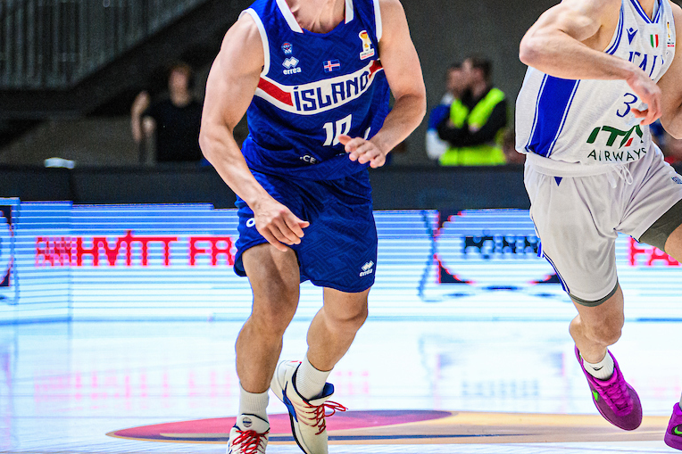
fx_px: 4015
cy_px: 163
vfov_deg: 6.5
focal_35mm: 212
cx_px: 534
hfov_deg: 9.7
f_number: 2.8
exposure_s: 1/1000
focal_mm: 135
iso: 5000
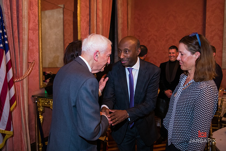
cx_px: 113
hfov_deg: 58.7
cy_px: 76
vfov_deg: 41.1
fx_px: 201
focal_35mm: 32
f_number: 3.2
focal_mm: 32
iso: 3200
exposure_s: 1/100
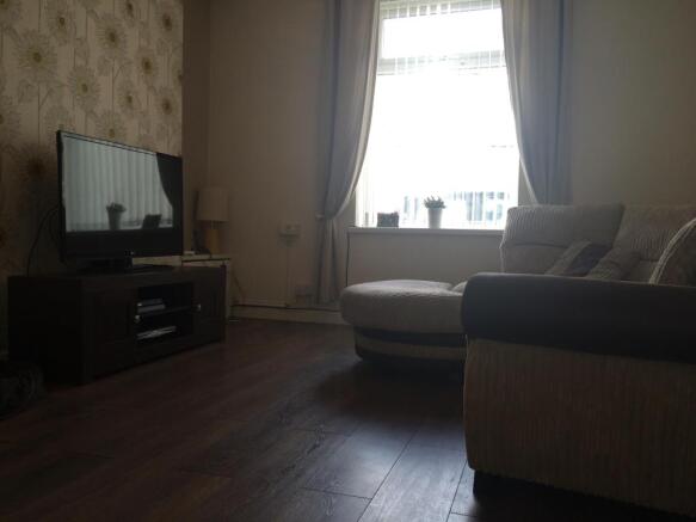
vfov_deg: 48.2
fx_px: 583
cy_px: 261
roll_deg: -1.0
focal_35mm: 29
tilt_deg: -1.9
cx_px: 348
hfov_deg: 61.7
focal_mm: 4.15
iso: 32
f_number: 2.2
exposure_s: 1/50
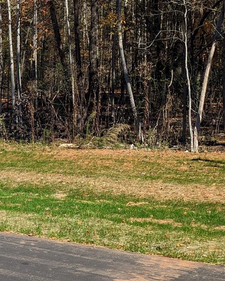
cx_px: -121
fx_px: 558
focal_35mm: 67
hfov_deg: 19.6
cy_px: 139
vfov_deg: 28.3
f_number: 1.85
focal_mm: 6.81
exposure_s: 1/1451
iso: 45
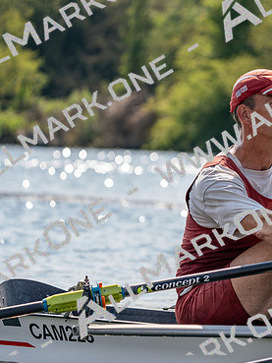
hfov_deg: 4.9
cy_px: 186
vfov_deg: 6.6
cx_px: 276
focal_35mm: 302
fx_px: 3162
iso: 200
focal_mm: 200
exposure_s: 1/1600
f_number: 5.6
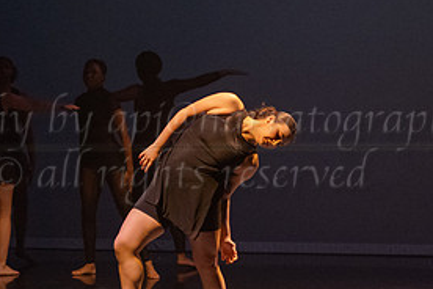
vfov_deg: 6.7
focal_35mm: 204
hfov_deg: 10.1
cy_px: 157
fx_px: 2453
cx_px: 184
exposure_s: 1/320
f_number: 2.8
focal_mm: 75
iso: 4000
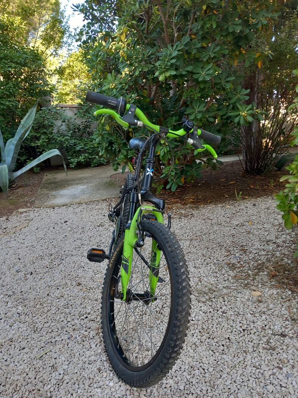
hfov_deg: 51.4
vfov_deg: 65.3
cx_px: 149
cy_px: 199
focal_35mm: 27
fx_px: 310
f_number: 1.8
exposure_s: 1/50
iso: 40
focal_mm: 4
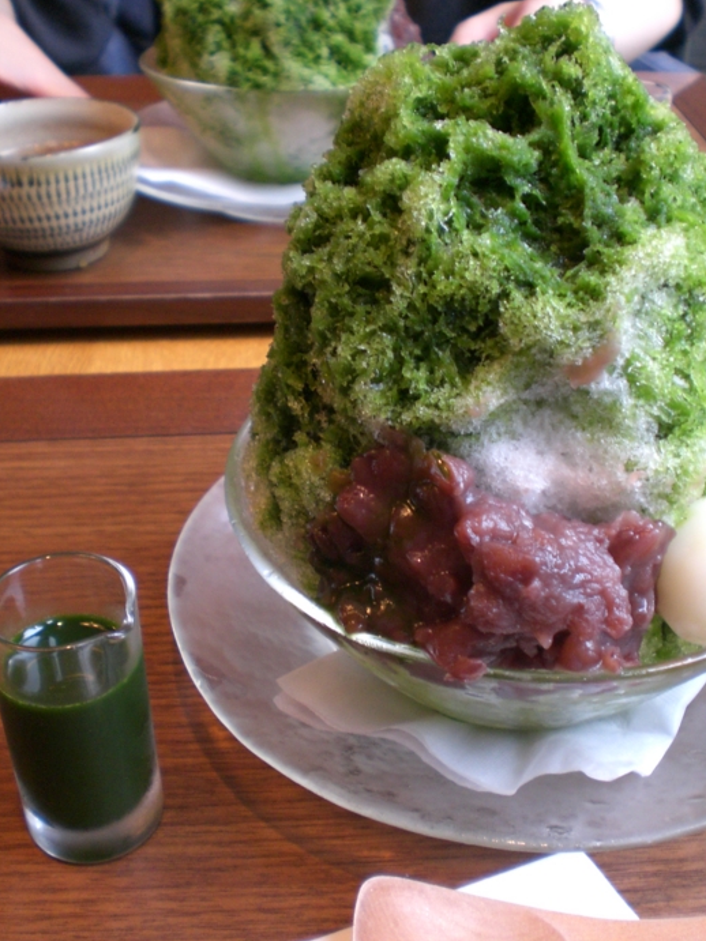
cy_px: 483
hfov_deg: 32.8
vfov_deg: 42.9
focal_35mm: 44
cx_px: 408
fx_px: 1197
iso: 200
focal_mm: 6.3
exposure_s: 1/40
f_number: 3.1
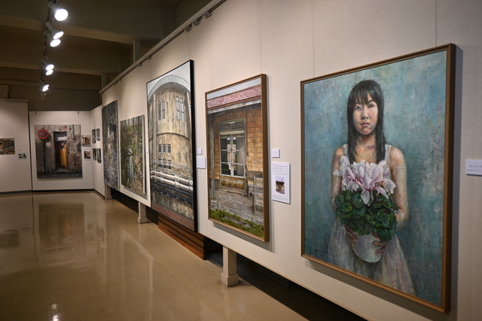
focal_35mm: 24
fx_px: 321
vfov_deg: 53.2
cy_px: 160
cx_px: 241
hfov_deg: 73.7
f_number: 3.5
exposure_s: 1/125
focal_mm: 16
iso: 560
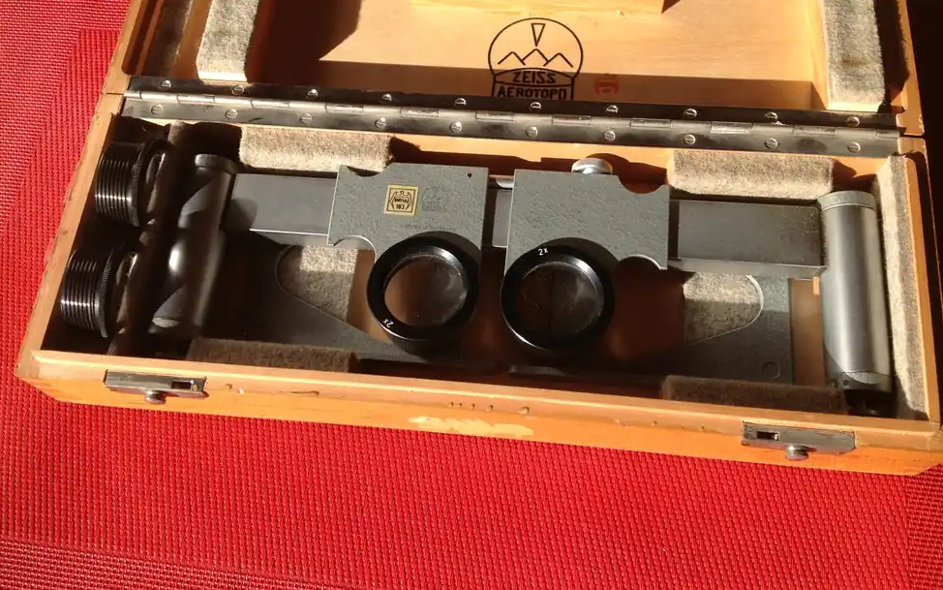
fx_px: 977
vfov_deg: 33.5
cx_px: 472
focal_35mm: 38
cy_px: 250
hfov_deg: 51.5
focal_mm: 4.28
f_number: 2.4
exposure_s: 1/775
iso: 50
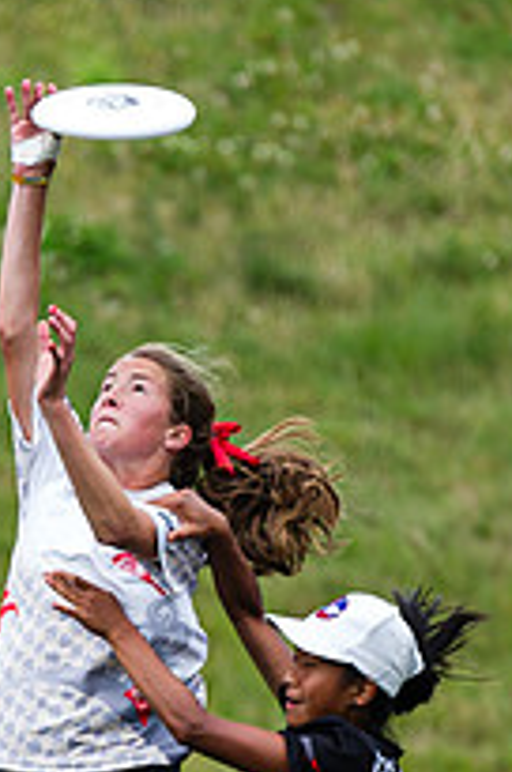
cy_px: 666
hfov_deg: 0.8
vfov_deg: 1.2
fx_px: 35681
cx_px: -14
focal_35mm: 1667
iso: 400
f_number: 4
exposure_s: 1/1000
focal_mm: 400
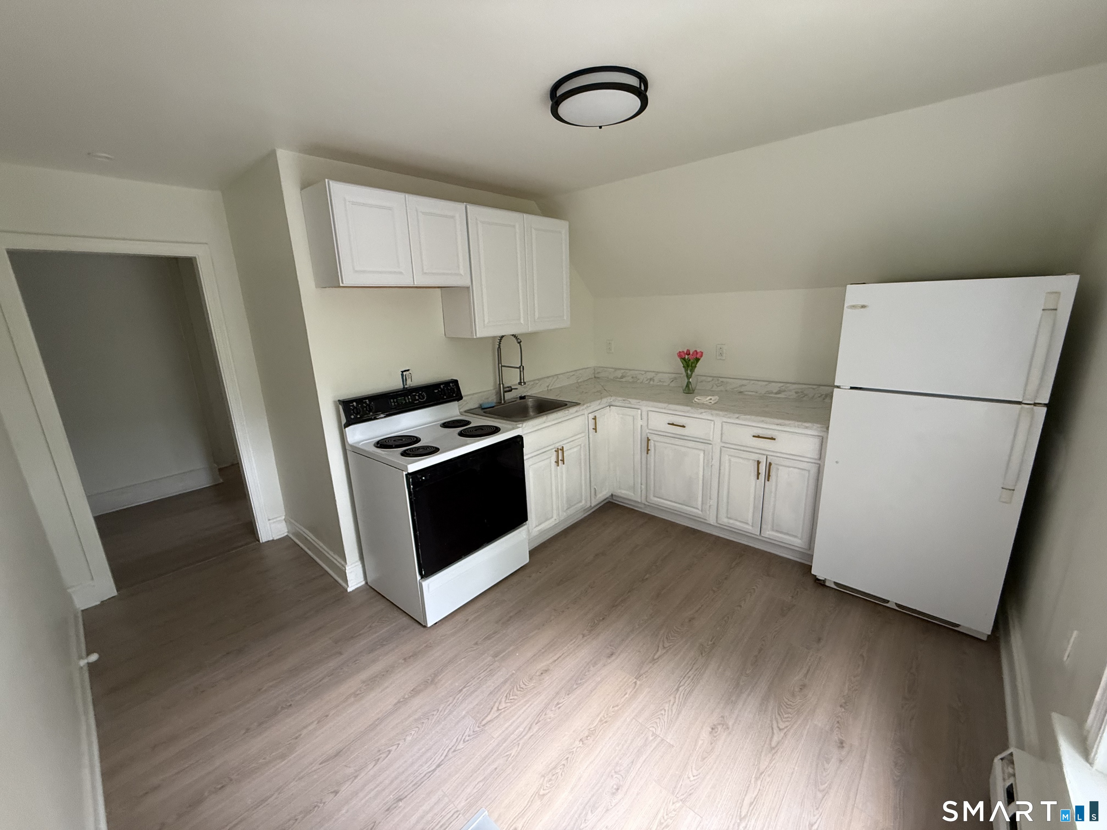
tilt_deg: -14.8
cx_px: 554
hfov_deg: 102.1
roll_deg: +1.5
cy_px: 415
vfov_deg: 85.7
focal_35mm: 14
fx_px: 448
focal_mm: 2.22
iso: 400
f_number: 2.2
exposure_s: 1/86
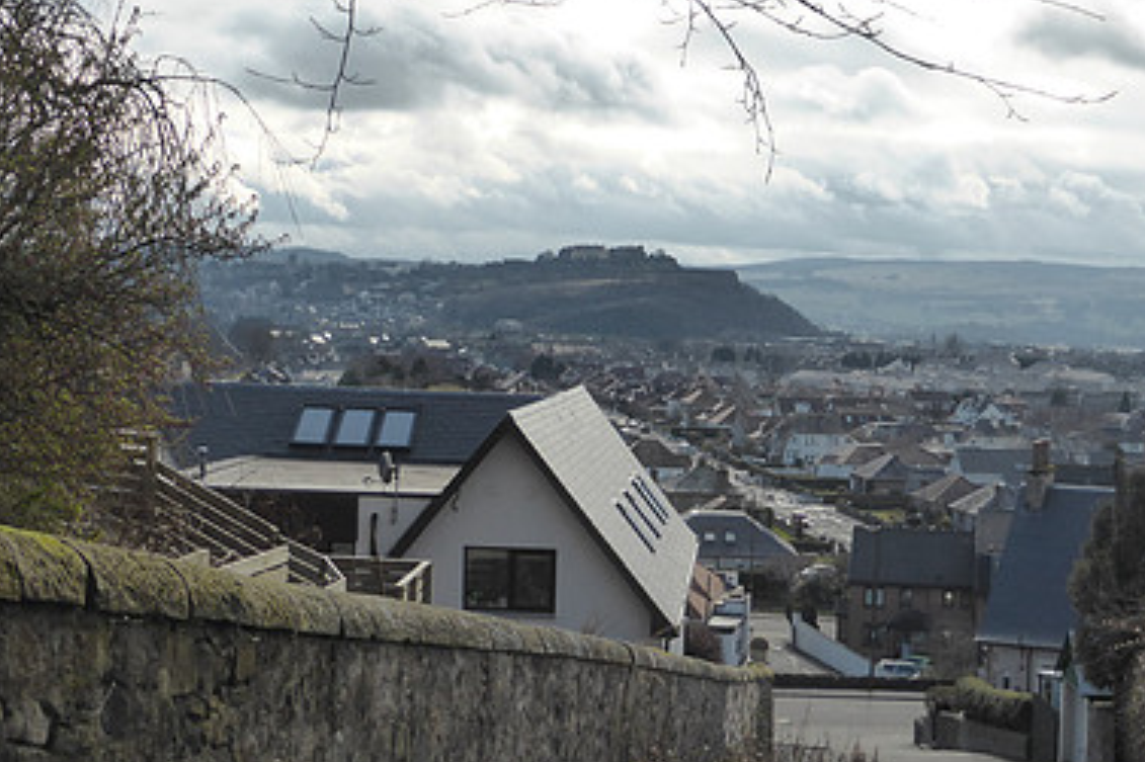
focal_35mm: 64
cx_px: 756
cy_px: 420
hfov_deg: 31.2
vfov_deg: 21.2
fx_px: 2035
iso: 200
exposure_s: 1/1600
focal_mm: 6.9
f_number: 3.9
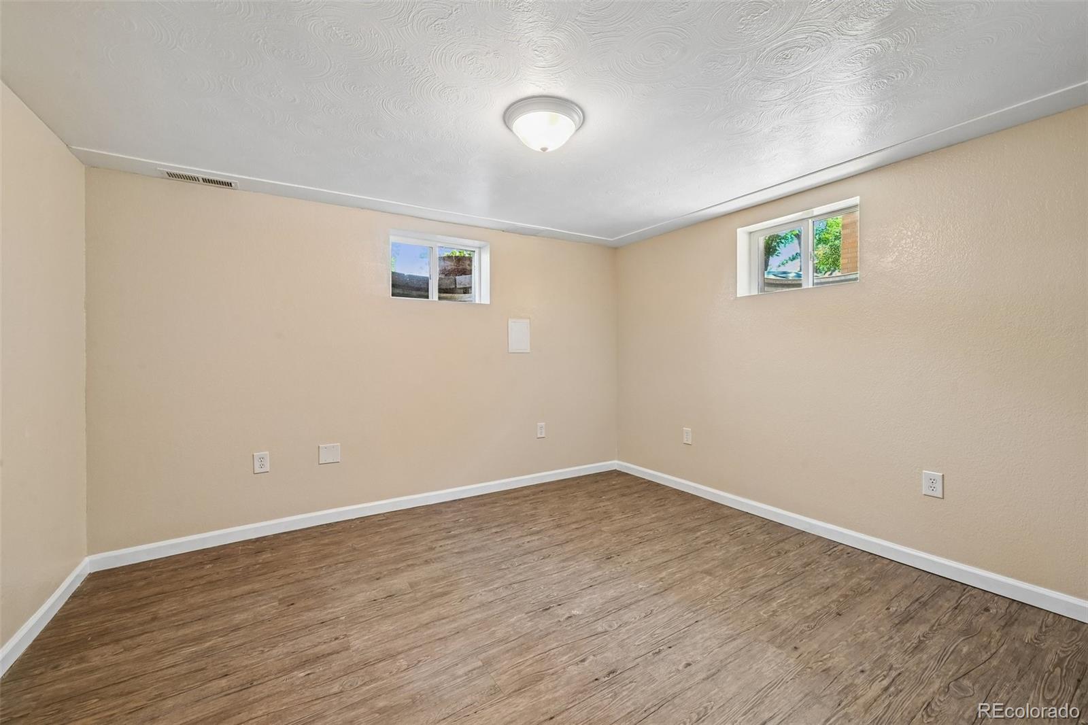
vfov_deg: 81.2
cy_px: 362
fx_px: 423
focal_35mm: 14
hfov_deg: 104.3
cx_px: 544
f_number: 10
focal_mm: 14
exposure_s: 1/5
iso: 400
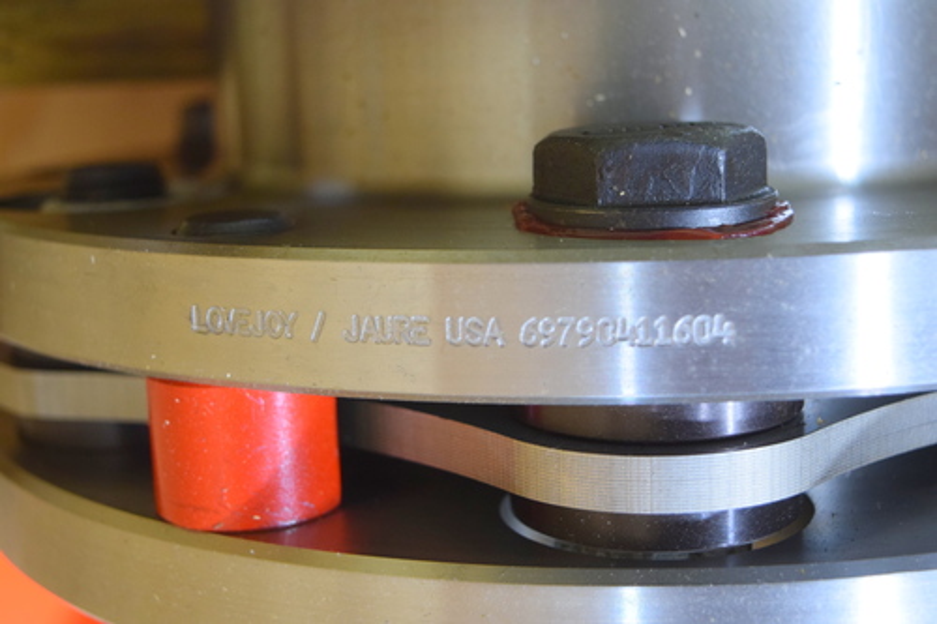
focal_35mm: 57
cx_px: 468
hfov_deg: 35.1
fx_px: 1483
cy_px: 312
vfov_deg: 23.8
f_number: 4.8
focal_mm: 38
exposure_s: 1/60
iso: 1400
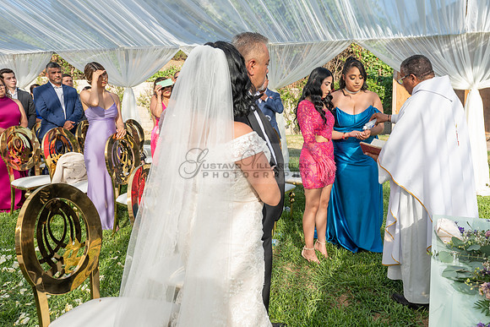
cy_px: 151
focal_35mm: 30
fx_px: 412
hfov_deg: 61.0
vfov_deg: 43.3
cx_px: 292
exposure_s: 1/500
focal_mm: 24
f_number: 5.6
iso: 200
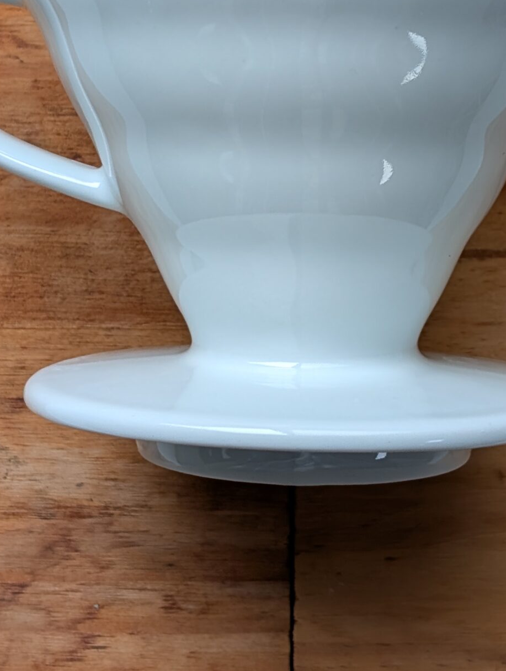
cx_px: 263
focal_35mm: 103
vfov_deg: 18.8
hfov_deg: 14.4
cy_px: 84
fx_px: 2003
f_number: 1.68
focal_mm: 6.9
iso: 33
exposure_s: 1/60
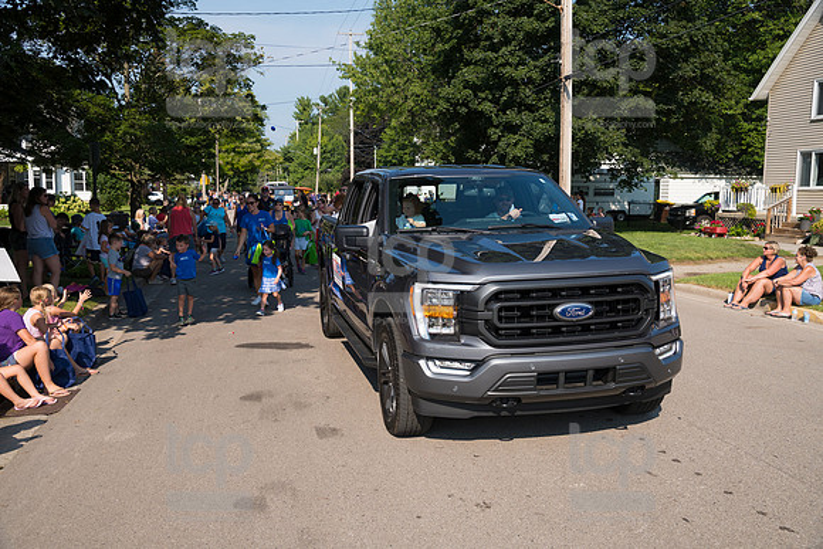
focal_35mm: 32
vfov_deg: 41.1
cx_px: 412
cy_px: 274
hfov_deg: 58.7
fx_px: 732
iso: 320
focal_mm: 32
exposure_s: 1/800
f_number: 6.3
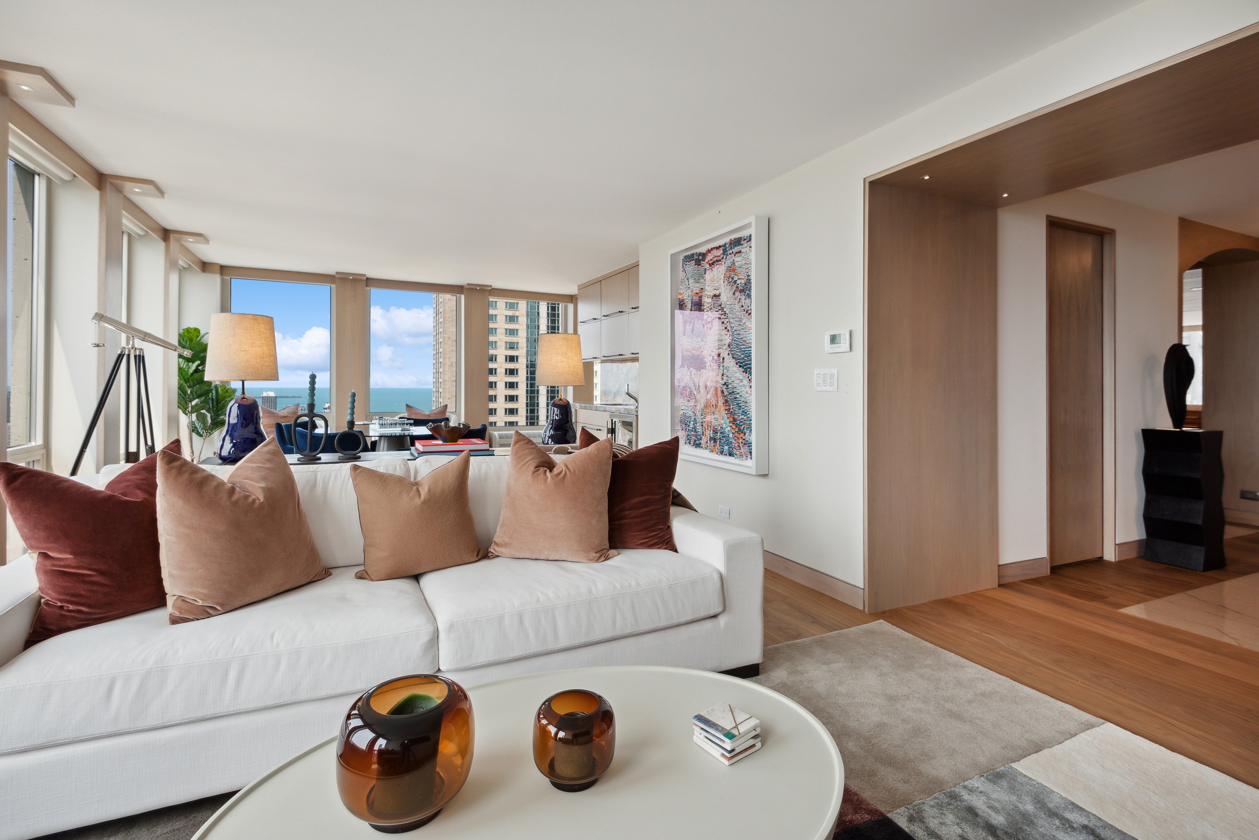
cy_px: 420
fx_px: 560
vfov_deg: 73.8
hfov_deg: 96.7
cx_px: 630
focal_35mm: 16
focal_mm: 16
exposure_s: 1/125
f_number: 8
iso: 500
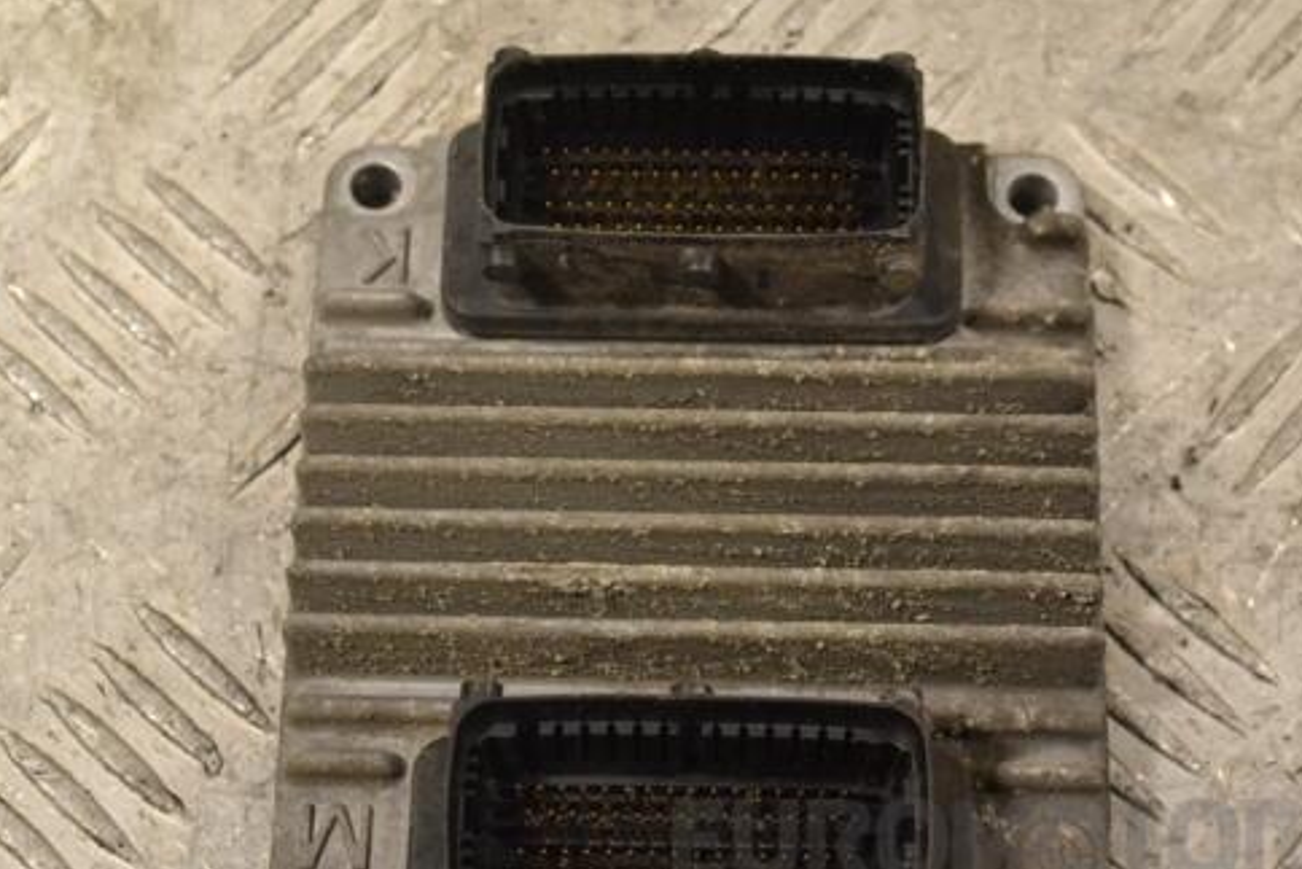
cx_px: 621
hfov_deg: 24.3
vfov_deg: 16.3
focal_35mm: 84
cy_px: 482
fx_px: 3025
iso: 3200
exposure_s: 1/400
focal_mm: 45
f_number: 10
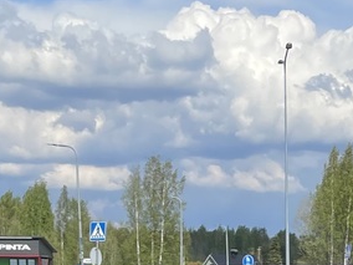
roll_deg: -3.2
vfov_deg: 9.9
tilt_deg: -10.8
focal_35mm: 132
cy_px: 631
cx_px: 266
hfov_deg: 14.9
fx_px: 1346
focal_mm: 4.2
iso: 32
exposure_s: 1/2959
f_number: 1.6
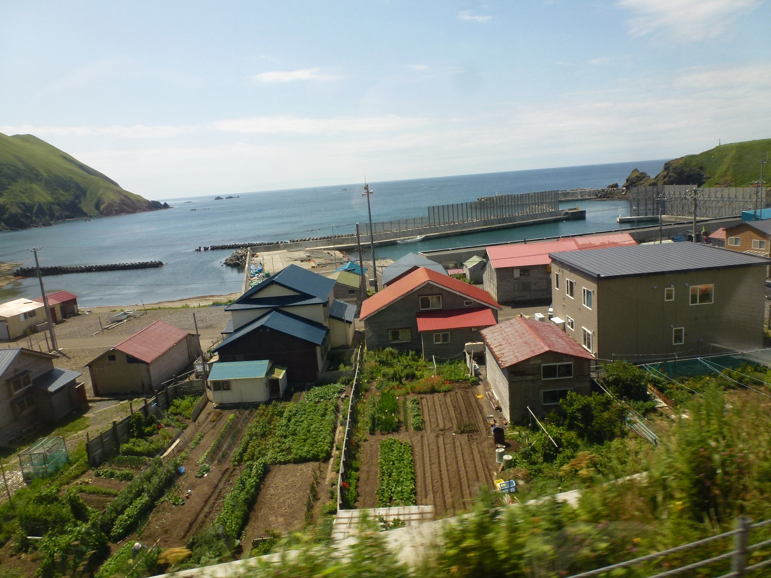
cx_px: 386
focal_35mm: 24
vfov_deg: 56.8
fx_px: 535
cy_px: 289
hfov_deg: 71.6
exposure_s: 1/250
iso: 125
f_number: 4
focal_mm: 4.3
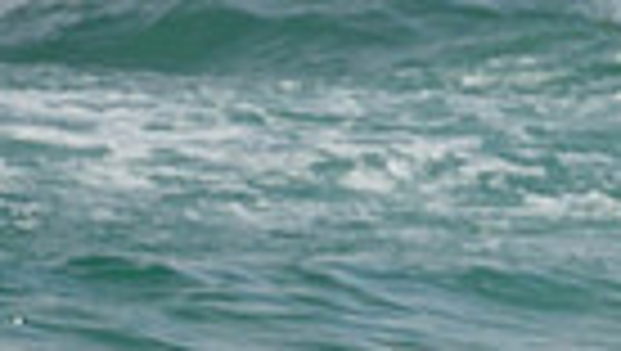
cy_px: 475
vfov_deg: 0.3
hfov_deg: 0.6
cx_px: 942
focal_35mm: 3770
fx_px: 62151
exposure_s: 1/2000
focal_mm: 800
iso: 800
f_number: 11
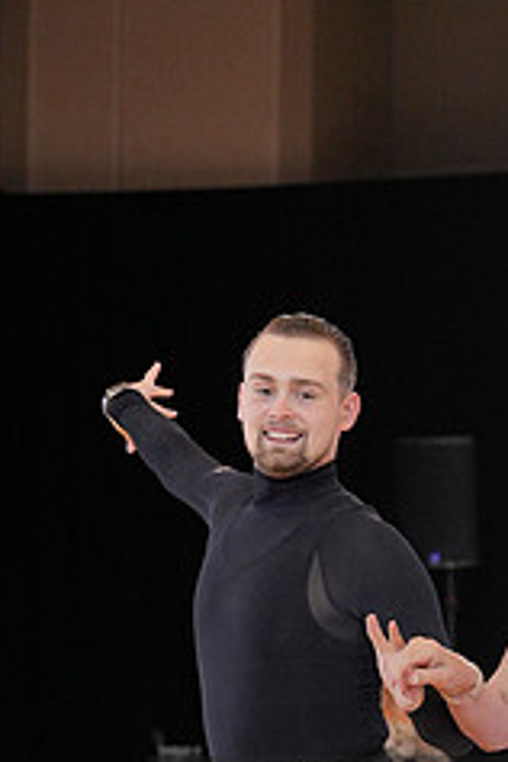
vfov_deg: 13.1
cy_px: 865
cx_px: 593
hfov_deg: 8.8
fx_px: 3259
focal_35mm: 154
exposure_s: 1/500
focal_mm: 63
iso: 2000
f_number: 3.5
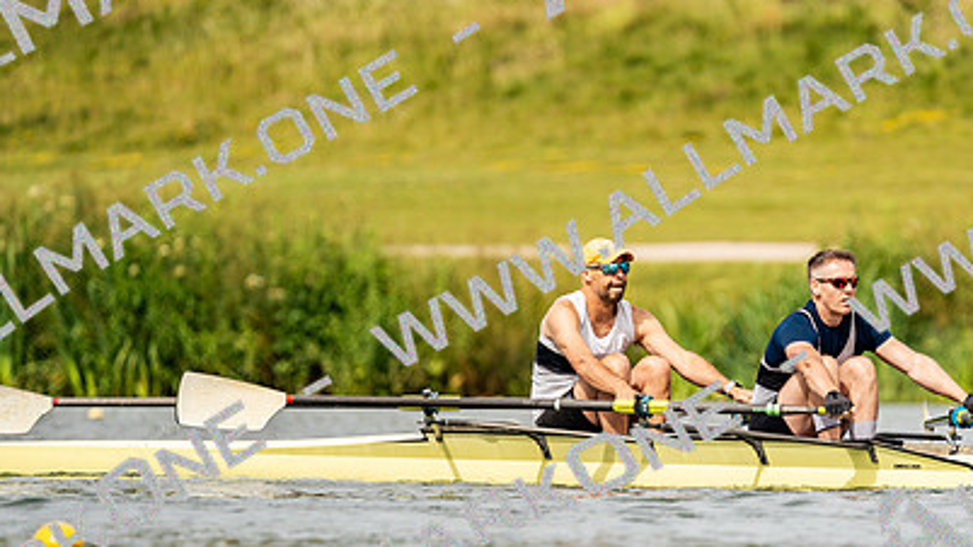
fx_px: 23398
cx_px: 670
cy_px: 374
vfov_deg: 1.3
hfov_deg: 2.4
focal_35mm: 907
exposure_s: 1/2000
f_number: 6.3
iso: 250
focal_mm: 600
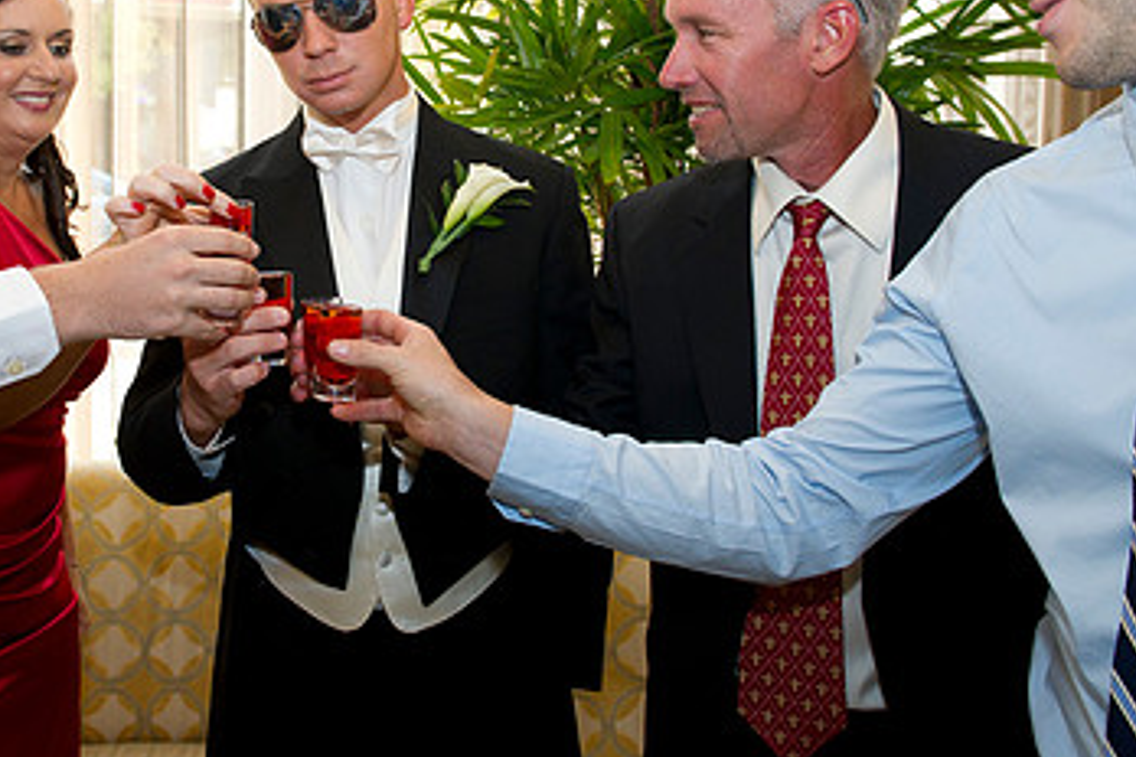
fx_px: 1262
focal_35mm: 40
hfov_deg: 47.5
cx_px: 362
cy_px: 215
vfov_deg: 32.9
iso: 640
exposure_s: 1/80
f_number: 5.6
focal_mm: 24
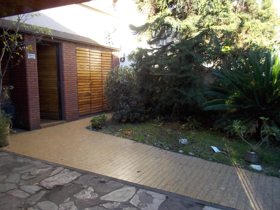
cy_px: 105
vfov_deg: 48.2
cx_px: 140
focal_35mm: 29
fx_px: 235
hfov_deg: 61.7
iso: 80
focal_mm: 4.1
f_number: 3.3
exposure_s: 1/50
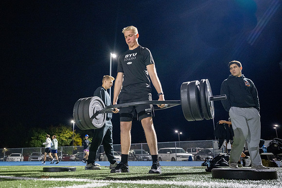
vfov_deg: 42.3
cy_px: 93
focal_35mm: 31
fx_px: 243
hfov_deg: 59.9
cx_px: 120
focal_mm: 27
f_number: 3.2
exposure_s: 1/160
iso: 2000
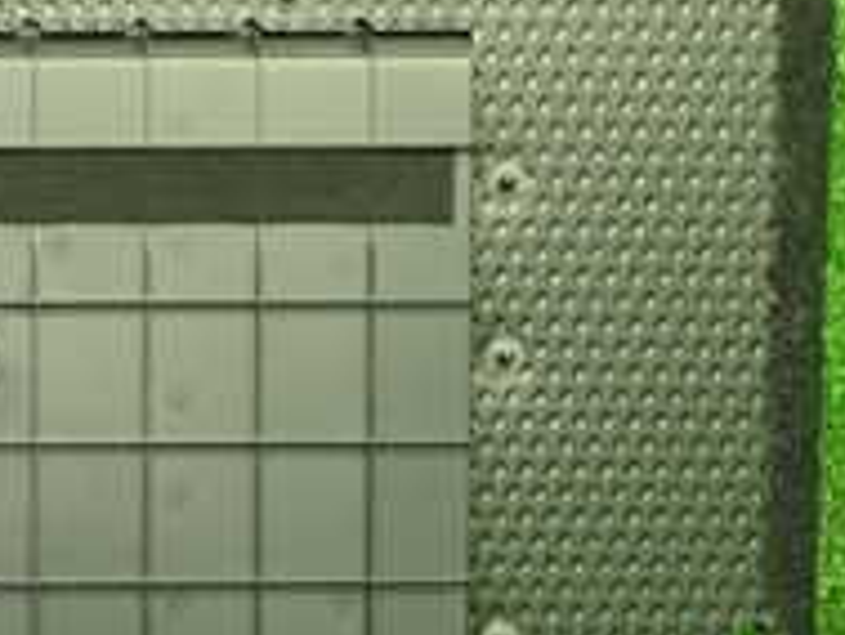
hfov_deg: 19.9
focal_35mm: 95
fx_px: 2320
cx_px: -49
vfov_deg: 15.5
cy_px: 434
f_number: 2.3
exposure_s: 1/30
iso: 320
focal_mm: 5.4
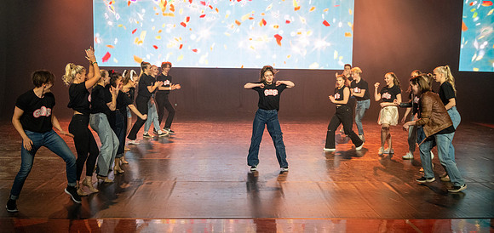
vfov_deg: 23.2
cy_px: 135
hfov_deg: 47.0
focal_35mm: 45
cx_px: 255
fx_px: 568
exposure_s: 1/200
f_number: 2.8
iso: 3600
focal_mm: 38
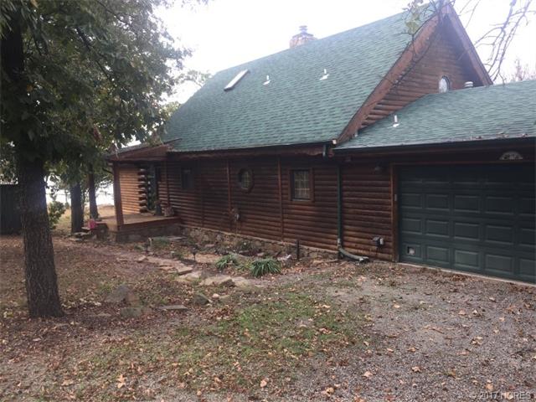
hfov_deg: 61.7
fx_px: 449
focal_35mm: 29
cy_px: 201
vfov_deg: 48.2
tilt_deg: -5.7
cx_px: 268
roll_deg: +1.2
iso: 32
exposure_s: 1/198
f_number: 2.2
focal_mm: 4.15
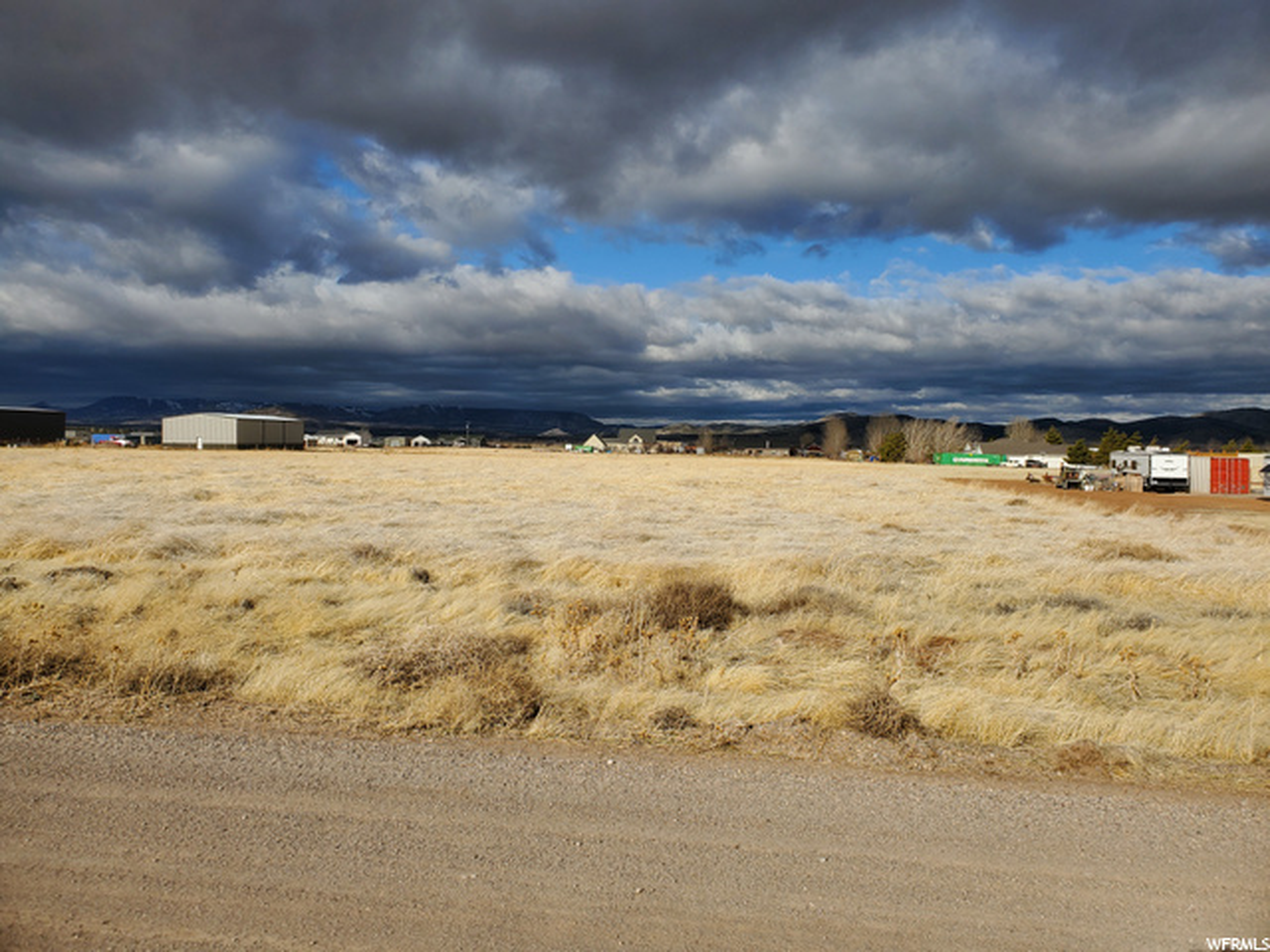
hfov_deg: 67.3
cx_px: 635
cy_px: 476
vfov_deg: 53.1
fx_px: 954
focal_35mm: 26
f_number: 2.4
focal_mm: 4.3
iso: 50
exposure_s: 1/3143
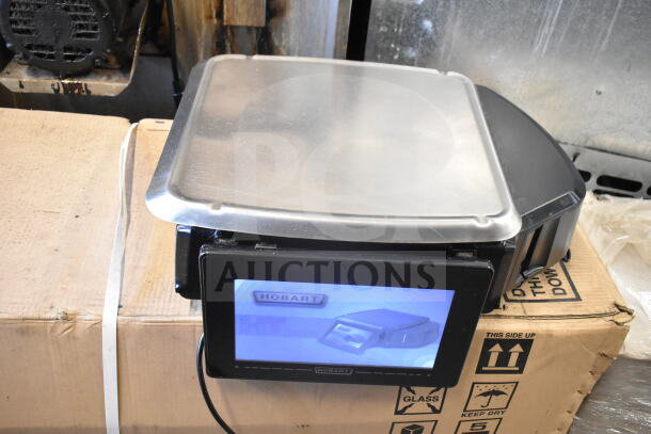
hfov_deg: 55.1
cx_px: 326
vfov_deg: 38.4
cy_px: 217
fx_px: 624
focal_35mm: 34
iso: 3200
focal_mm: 23
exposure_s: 1/40
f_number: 3.8
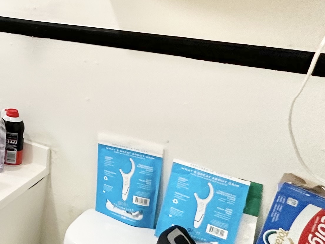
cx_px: -188
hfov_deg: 25.6
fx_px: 479
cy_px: 29
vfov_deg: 27.6
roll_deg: +0.0
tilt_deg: -9.3
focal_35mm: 51
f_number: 2.2
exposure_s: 1/60
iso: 200
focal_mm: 2.22
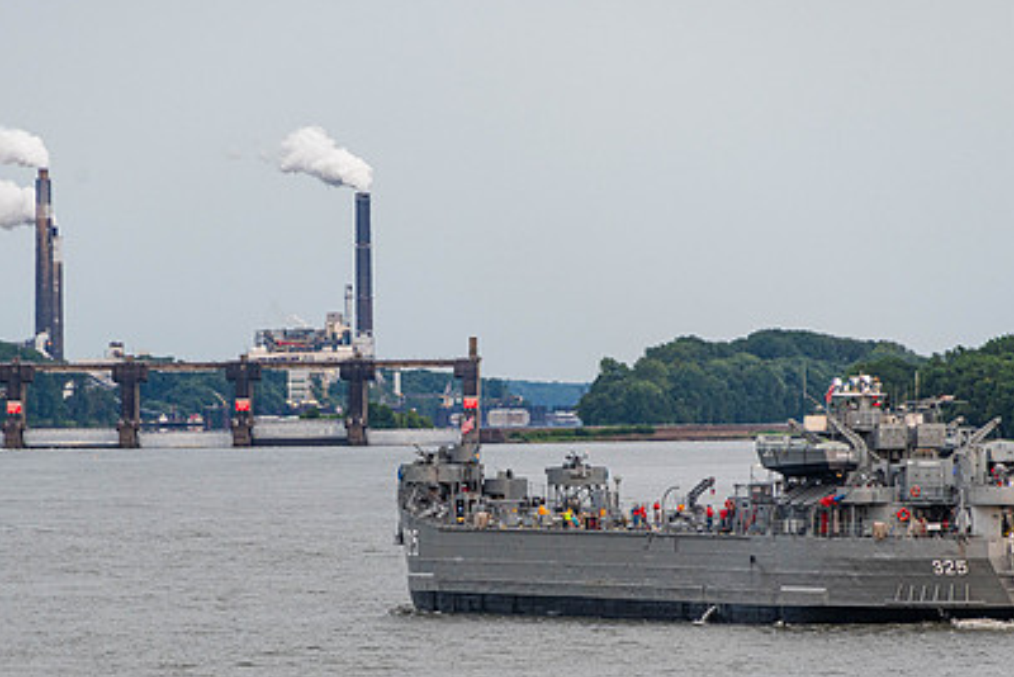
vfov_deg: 3.0
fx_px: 12763
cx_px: 449
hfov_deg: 4.5
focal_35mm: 453
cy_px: 437
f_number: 8
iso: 640
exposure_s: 1/160
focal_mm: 300
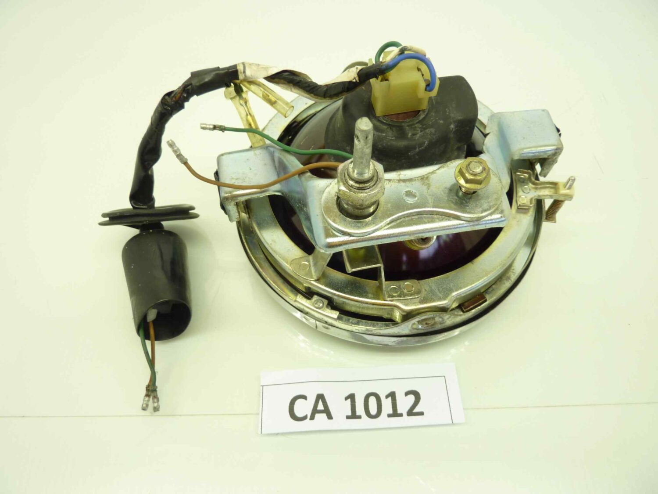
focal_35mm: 25
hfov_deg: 69.4
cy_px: 247
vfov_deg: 54.9
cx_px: 329
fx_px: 475
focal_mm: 4.1
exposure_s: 1/20
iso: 80
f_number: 3.3
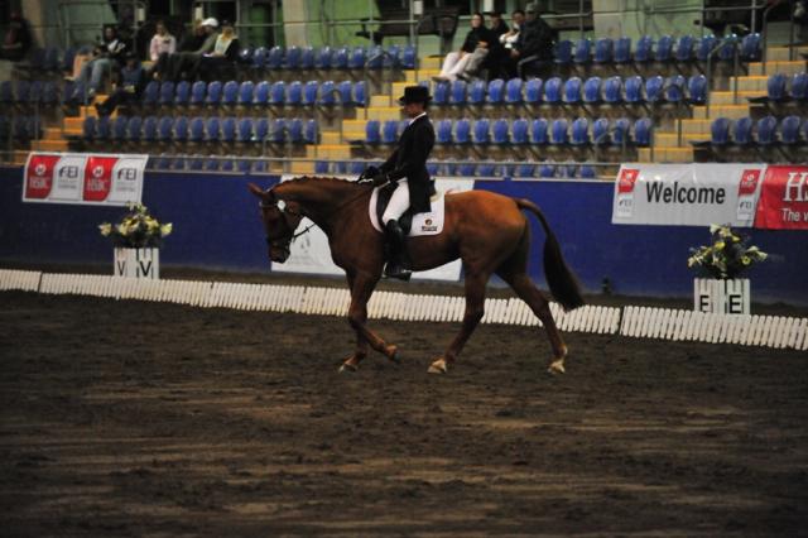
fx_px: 4486
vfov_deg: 6.9
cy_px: 269
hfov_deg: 10.3
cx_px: 404
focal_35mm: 200
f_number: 2.8
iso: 6400
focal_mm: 200
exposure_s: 1/2000
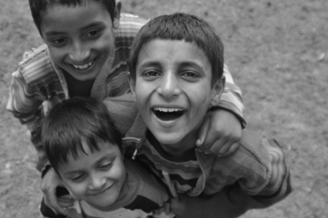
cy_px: 100
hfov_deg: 41.1
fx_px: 437
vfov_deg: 28.0
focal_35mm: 48
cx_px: 150
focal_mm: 28
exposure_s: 1/100
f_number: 5
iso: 400
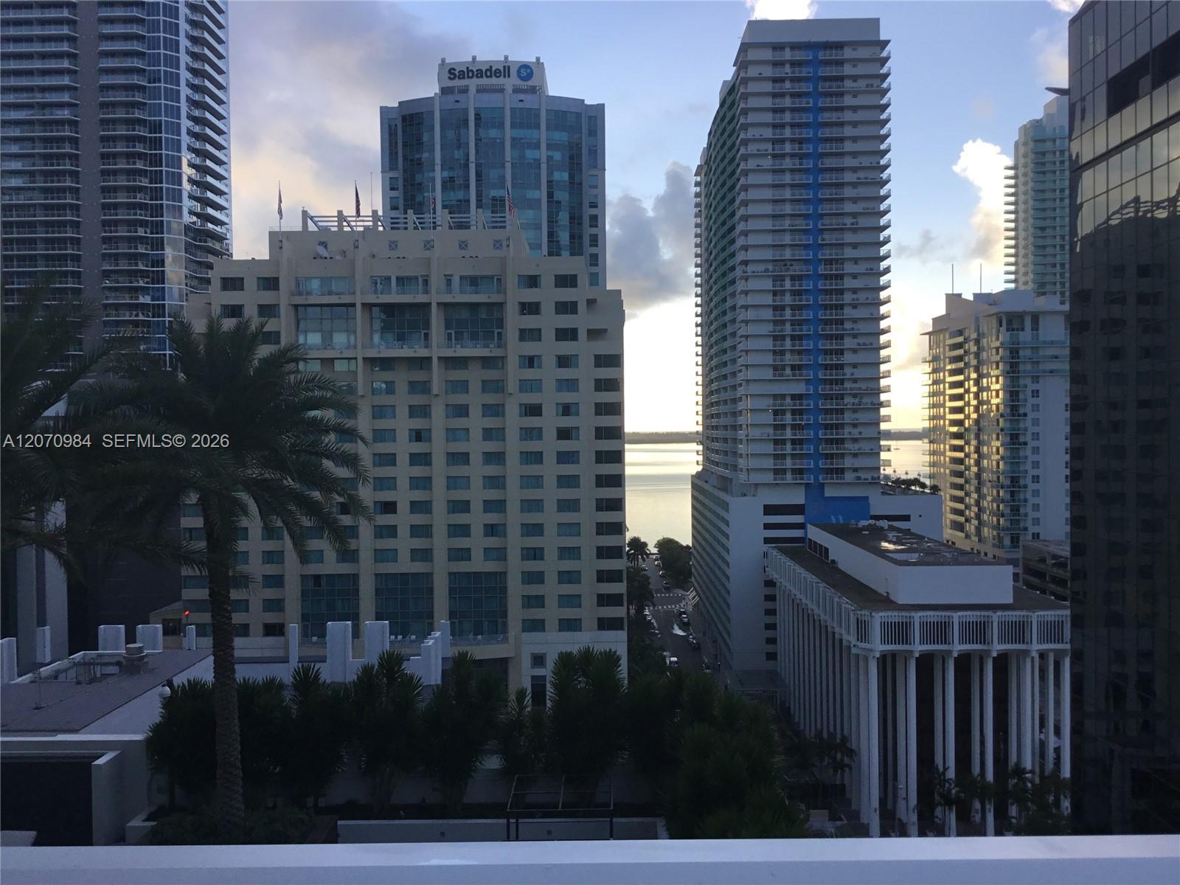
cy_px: 442
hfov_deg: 58.4
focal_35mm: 31
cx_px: 590
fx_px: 1057
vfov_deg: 45.4
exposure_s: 1/426
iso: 25
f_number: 2.4
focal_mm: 3.3
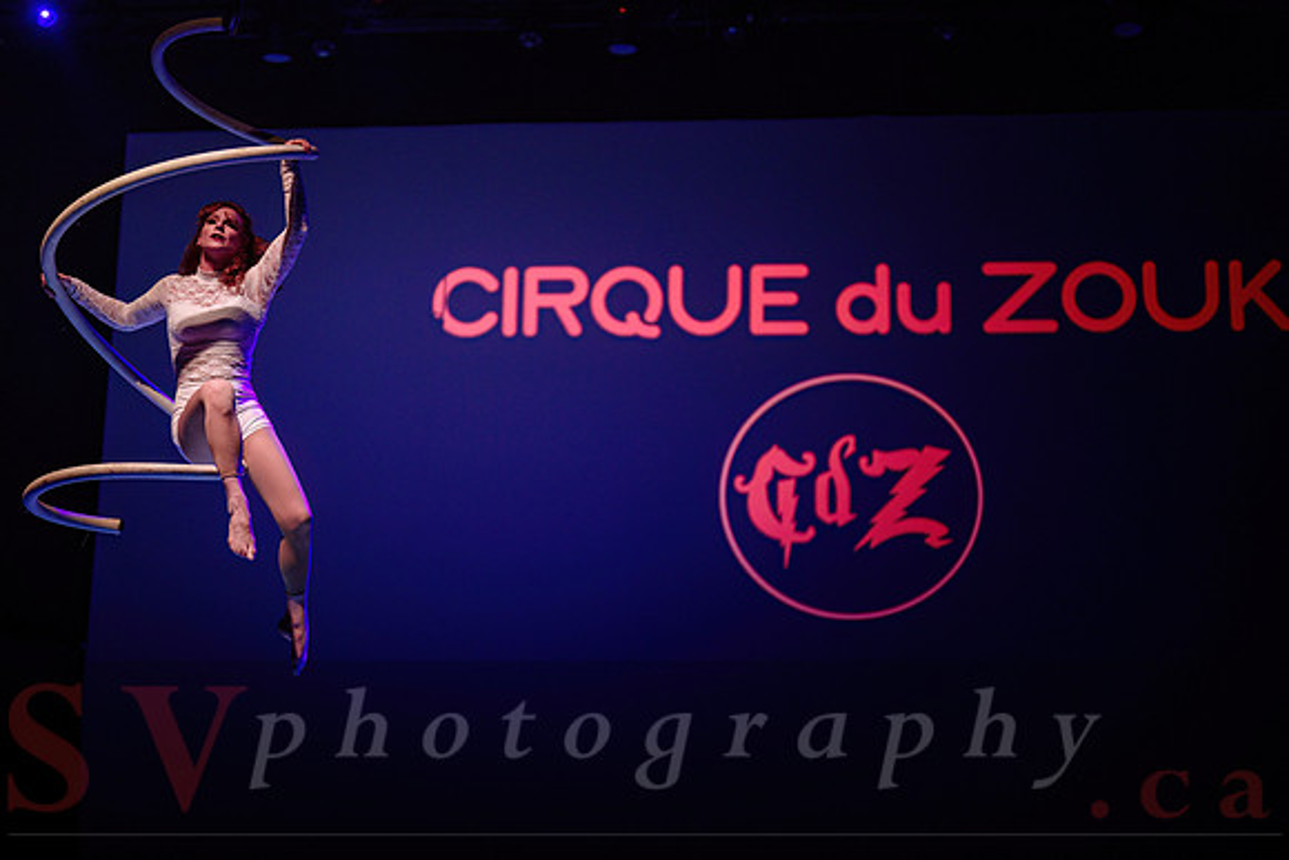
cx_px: 555
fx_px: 2054
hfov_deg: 34.8
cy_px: 483
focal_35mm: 57
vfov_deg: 23.6
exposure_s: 1/250
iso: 800
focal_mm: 50
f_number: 1.2
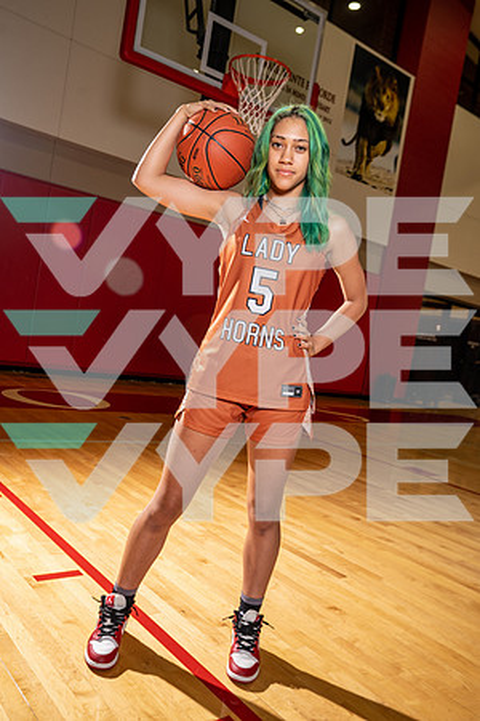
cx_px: 240
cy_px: 360
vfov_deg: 60.3
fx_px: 620
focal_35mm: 31
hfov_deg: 42.3
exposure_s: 1/250
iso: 800
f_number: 5.6
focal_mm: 31
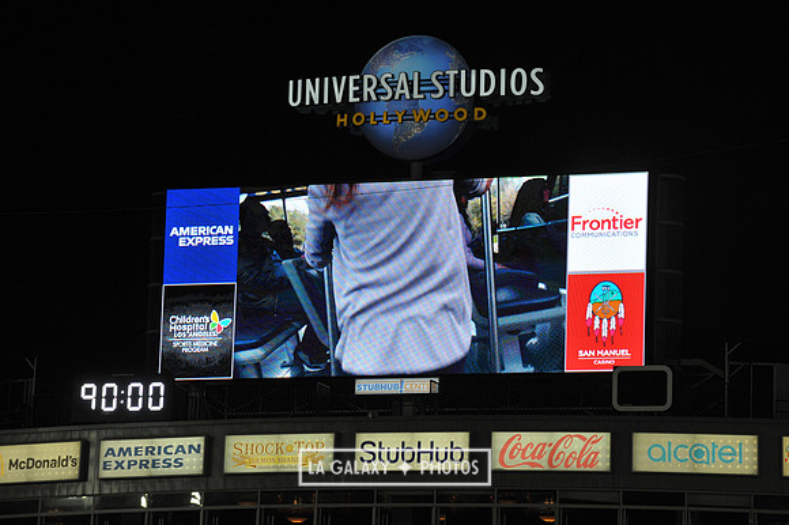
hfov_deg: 11.4
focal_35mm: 180
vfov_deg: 7.6
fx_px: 3943
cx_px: 394
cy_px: 262
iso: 1600
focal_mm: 180
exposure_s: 1/320
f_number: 9
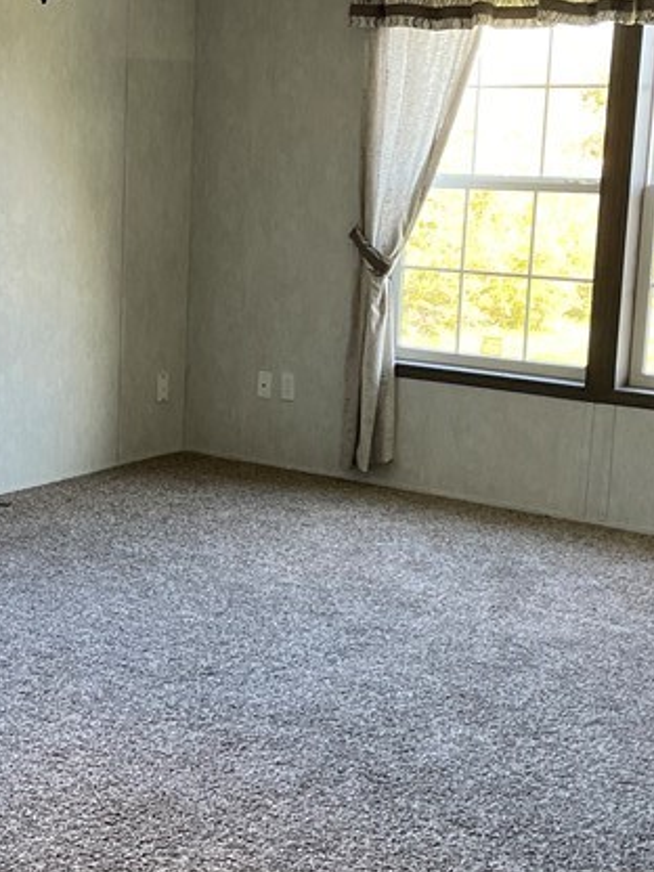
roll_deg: -0.6
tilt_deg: -7.9
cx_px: 75
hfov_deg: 22.4
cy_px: 398
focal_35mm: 64
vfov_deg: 30.3
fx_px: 1612
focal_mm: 4.2
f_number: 1.6
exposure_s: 1/119
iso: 125
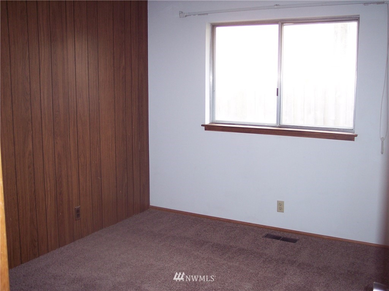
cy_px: 146
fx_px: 438
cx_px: 194
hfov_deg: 47.9
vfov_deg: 36.8
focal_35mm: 39
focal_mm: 8
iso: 140
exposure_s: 1/60
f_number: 2.8
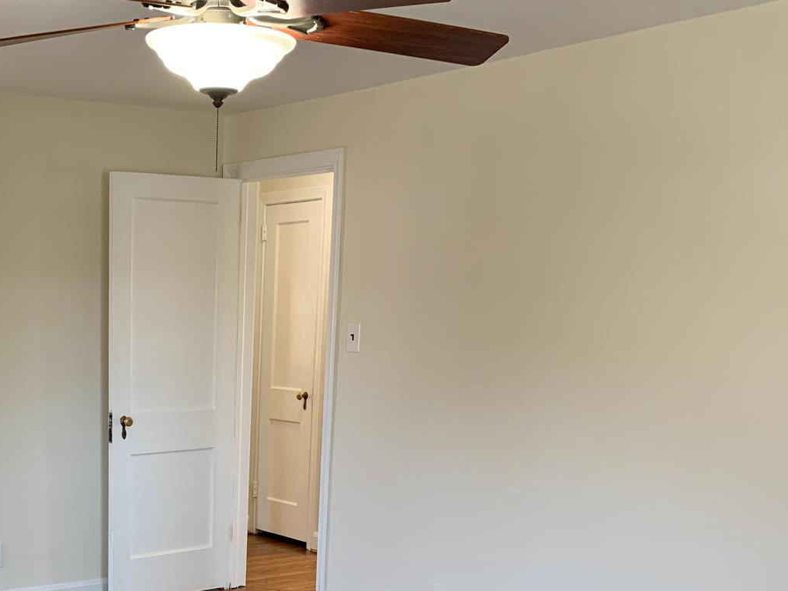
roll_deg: -0.2
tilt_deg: -12.2
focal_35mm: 52
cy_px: 560
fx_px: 1184
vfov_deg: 26.8
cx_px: 139
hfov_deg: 35.4
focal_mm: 4.25
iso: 100
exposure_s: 1/60
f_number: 1.8
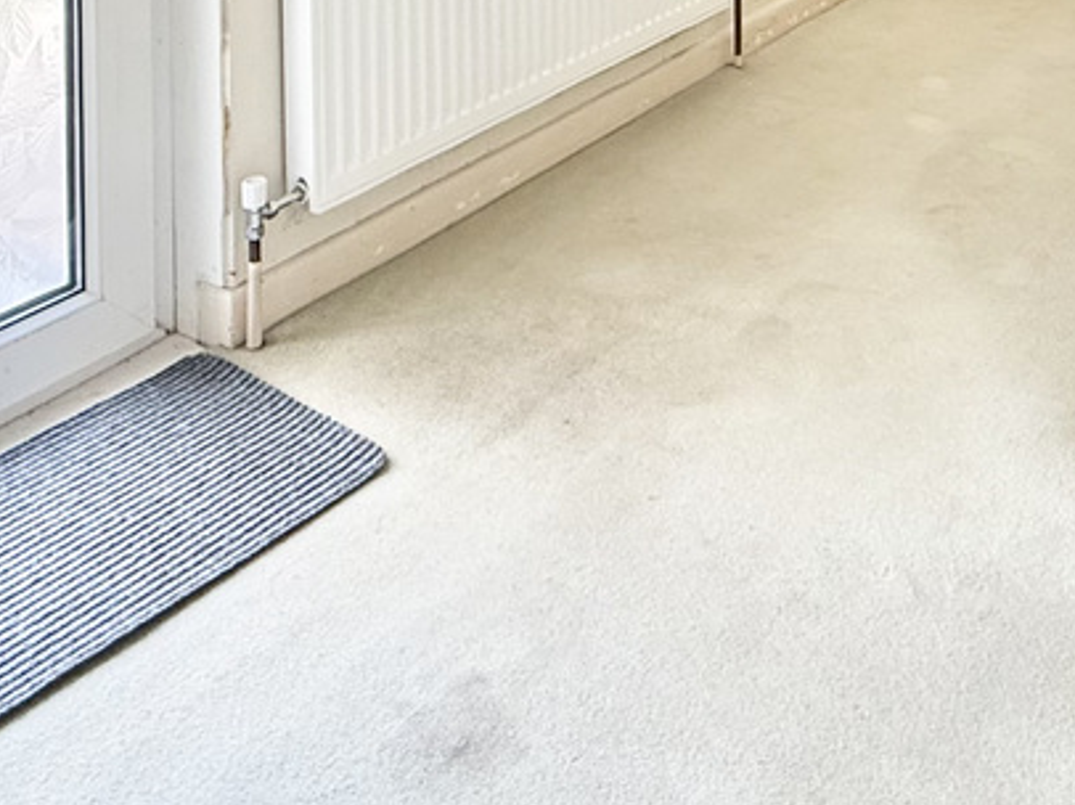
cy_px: -389
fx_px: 1428
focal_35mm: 46
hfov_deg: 40.3
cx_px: 782
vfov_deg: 24.7
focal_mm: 2.22
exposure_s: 1/99
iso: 125
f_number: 2.2
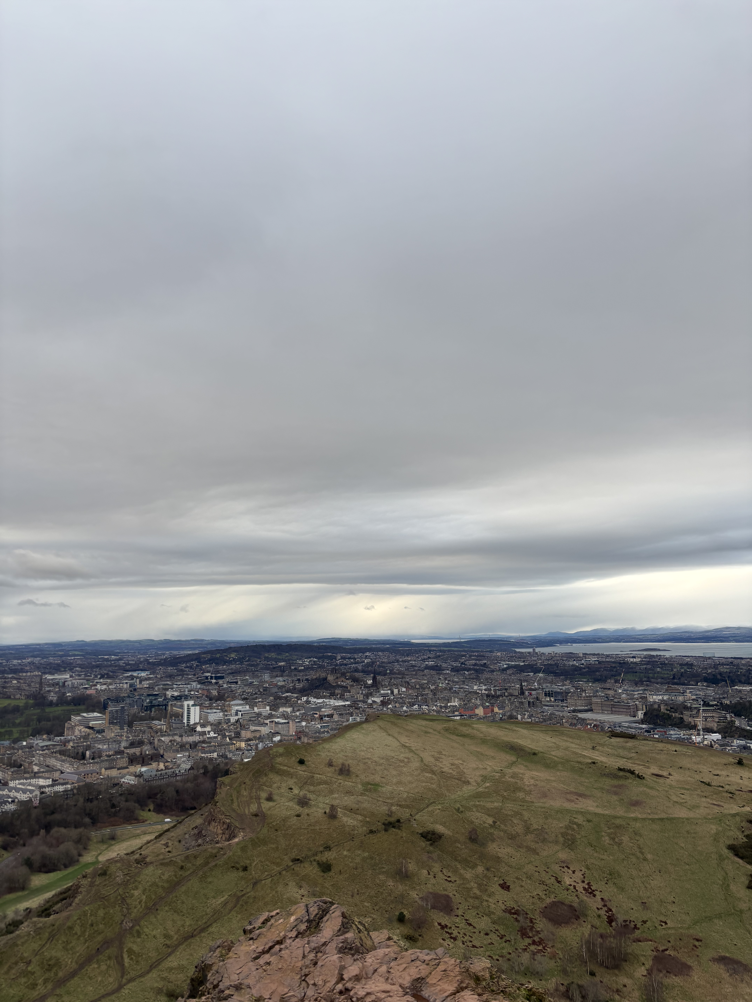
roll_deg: +0.3
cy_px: 501
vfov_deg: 67.3
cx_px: 376
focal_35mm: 26
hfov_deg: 53.1
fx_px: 753
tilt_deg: +9.2
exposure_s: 1/372
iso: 50
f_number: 1.6
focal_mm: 5.96
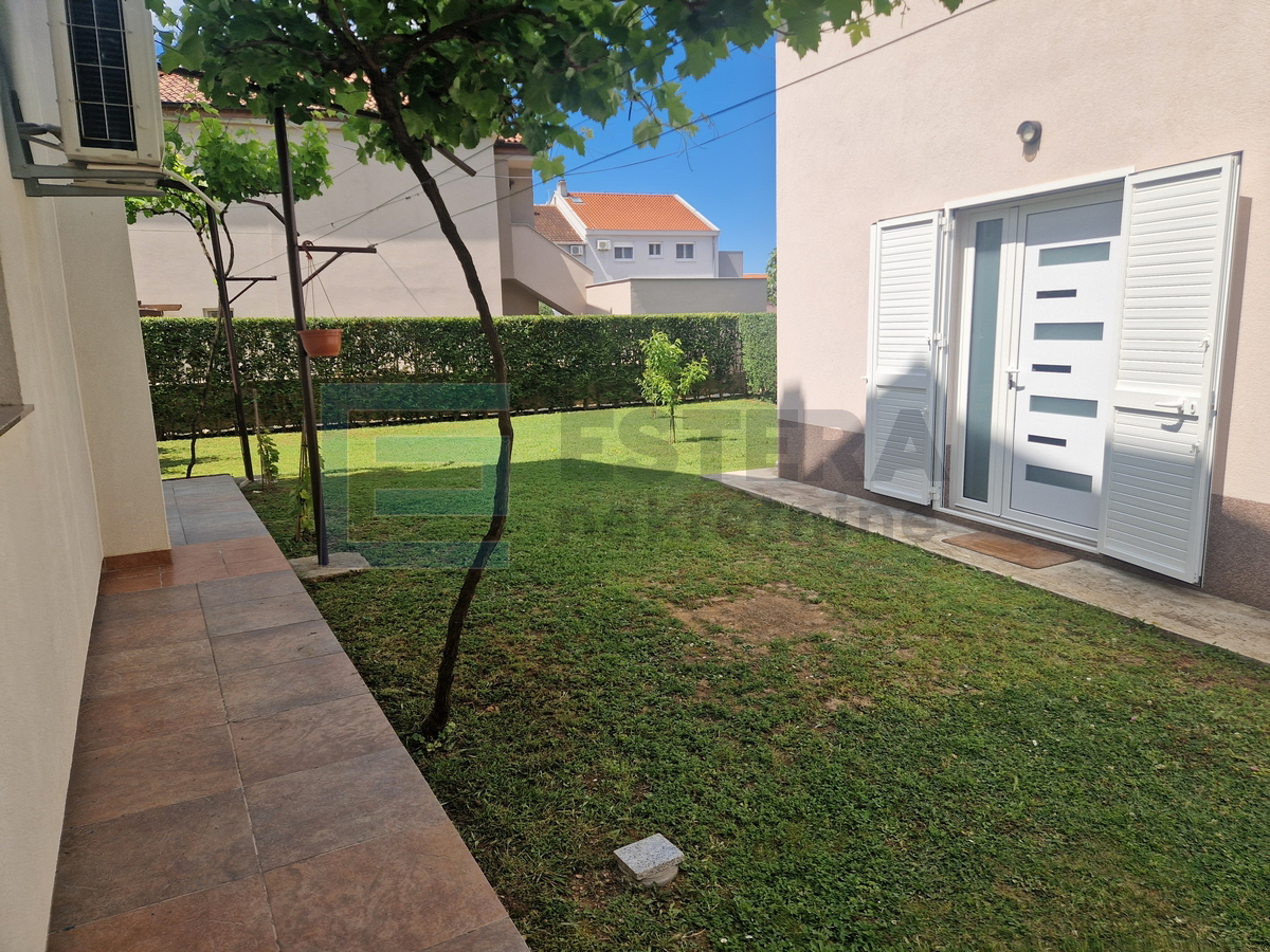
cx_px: 635
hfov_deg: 73.9
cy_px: 476
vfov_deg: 58.9
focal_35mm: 23
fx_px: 844
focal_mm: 5.4
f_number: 1.8
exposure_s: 1/1464
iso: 50
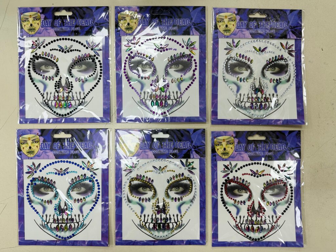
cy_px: 126
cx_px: 168
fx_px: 233
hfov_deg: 71.6
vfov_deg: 56.8
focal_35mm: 24
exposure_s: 1/100
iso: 80
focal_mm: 6.86
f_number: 1.78
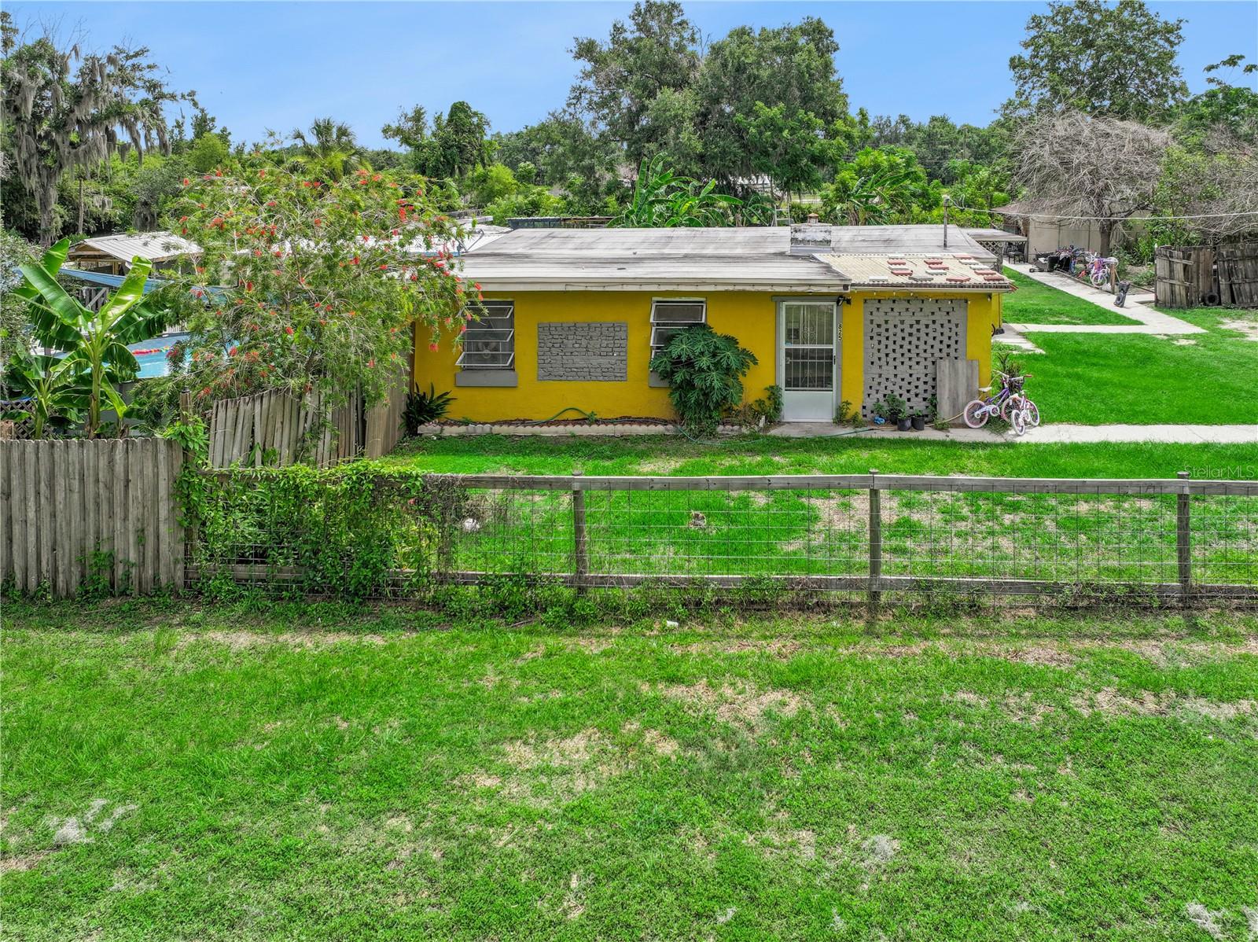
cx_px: 629
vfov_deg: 56.8
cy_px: 471
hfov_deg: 71.6
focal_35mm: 24
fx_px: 872
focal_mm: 12.3
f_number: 2.8
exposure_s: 1/3000
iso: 140
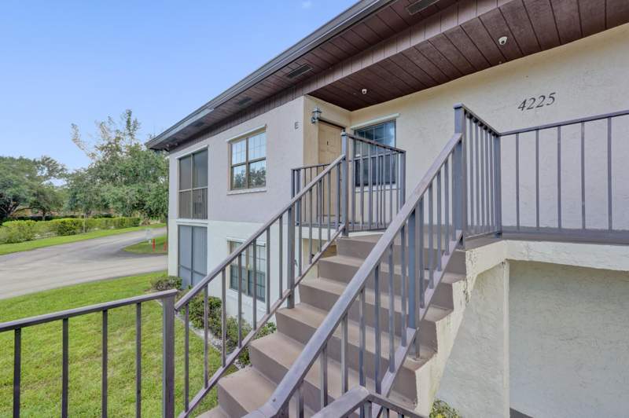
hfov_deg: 96.8
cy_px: 209
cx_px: 314
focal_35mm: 16
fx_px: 279
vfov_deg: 73.6
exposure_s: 1/125
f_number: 13
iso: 1600
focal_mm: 16
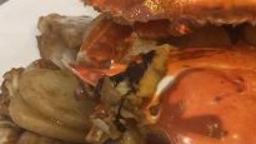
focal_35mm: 108
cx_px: 318
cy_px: 266
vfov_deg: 10.5
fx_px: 733
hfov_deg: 18.6
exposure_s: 1/17
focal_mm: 4.15
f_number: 2.2
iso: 64
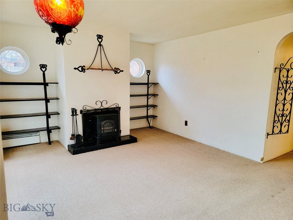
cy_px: 110
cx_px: 146
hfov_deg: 71.6
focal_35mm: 24
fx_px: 203
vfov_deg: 56.8
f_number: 1.8
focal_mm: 6.7
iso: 250
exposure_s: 1/60
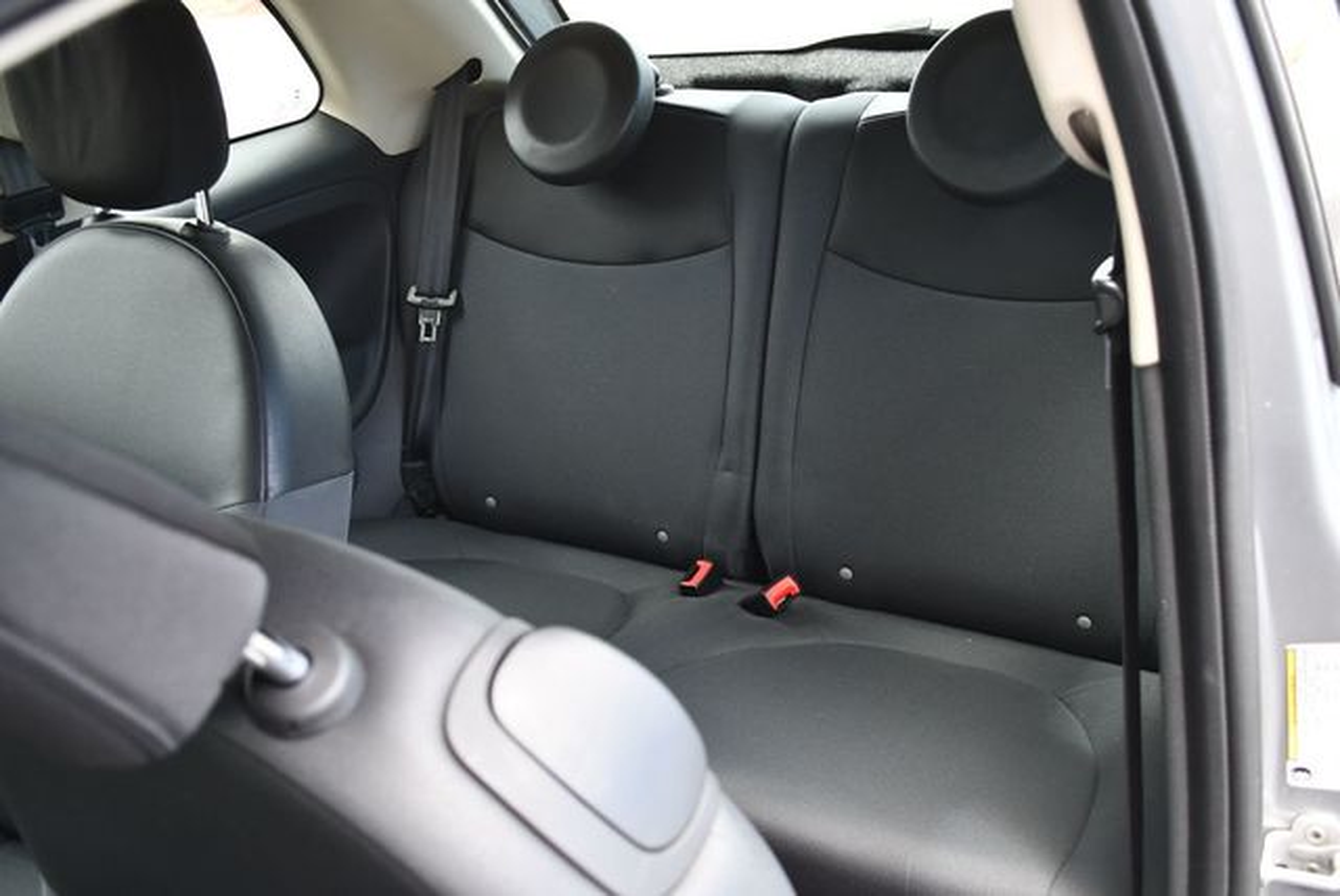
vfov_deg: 36.9
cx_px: 670
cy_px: 448
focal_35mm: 36
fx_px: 1341
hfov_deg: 53.1
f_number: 3.5
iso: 500
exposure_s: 1/250
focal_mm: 18
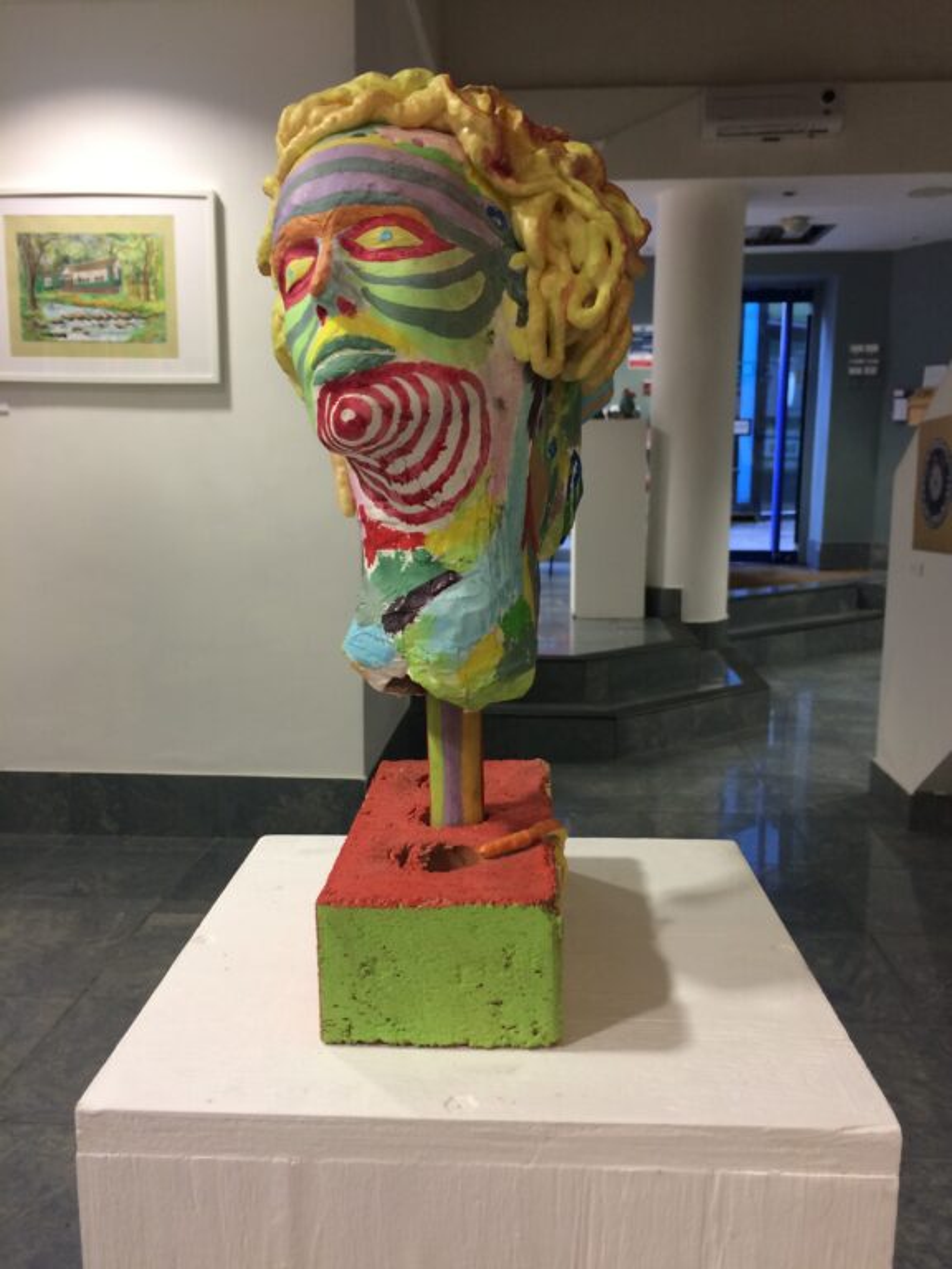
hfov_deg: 48.2
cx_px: 476
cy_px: 634
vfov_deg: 61.7
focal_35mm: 29
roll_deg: +0.9
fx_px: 1063
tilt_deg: -11.1
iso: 100
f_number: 2.2
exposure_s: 1/33
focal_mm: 4.15
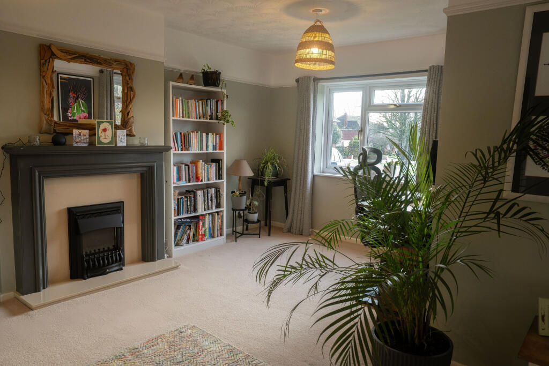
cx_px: 274
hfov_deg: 69.7
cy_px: 183
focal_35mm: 26
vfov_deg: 49.8
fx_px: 394
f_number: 6.3
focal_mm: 24
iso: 4000
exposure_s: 1/160
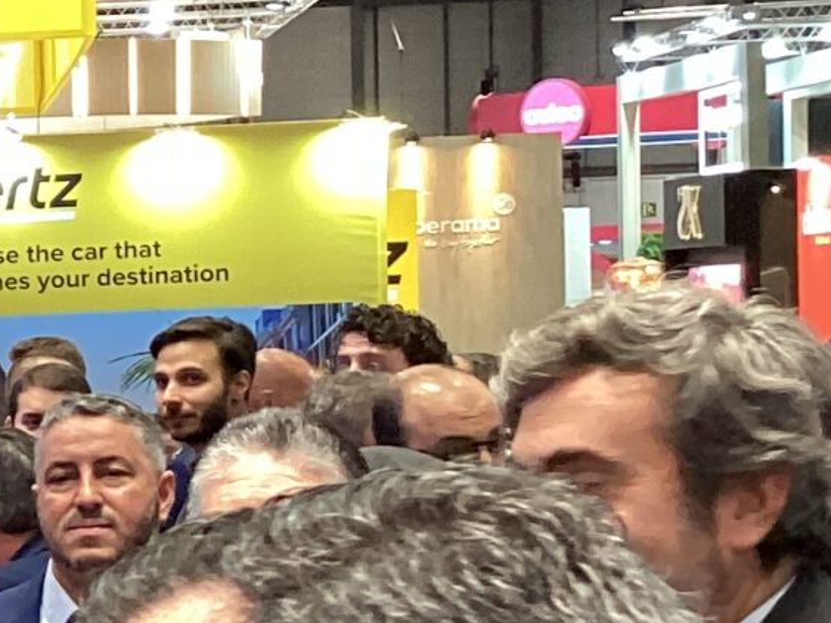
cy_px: 443
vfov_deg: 10.5
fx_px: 3384
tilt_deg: -3.0
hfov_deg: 12.7
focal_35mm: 141
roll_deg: +3.1
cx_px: -680
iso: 125
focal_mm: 3.3
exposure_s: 1/50
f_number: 2.4
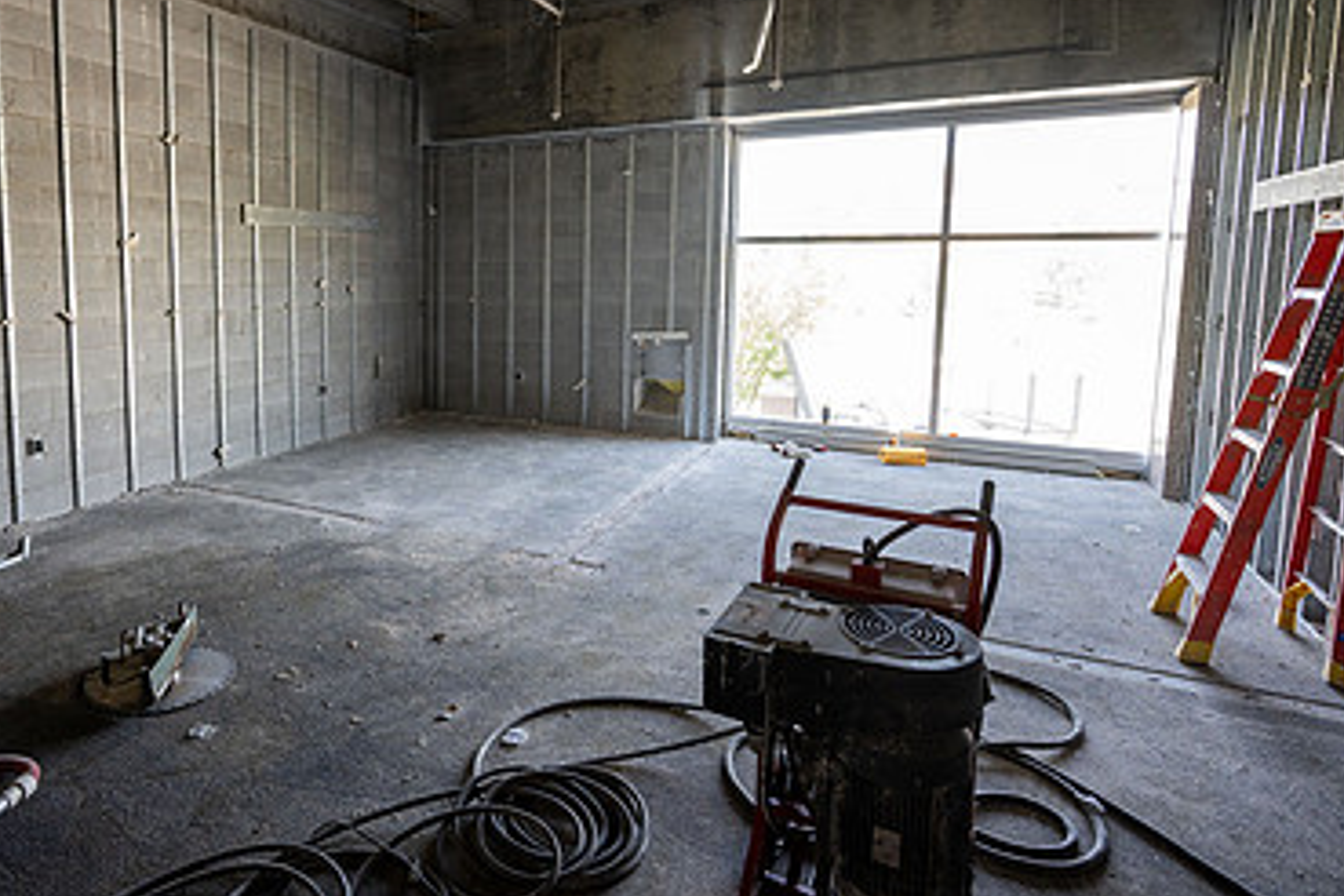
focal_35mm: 22
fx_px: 821
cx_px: 473
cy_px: 355
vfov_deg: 56.8
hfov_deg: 76.6
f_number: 4
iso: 1000
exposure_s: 1/100
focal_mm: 14
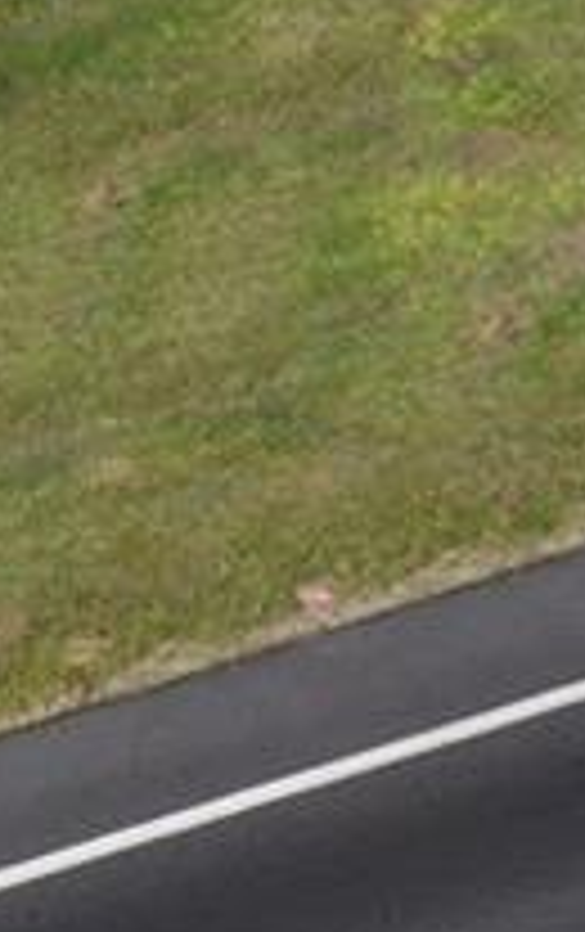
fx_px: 5593
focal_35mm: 220
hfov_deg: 5.9
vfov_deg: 8.5
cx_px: 765
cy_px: -1432
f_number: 6.3
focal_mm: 10.26
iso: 100
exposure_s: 1/640
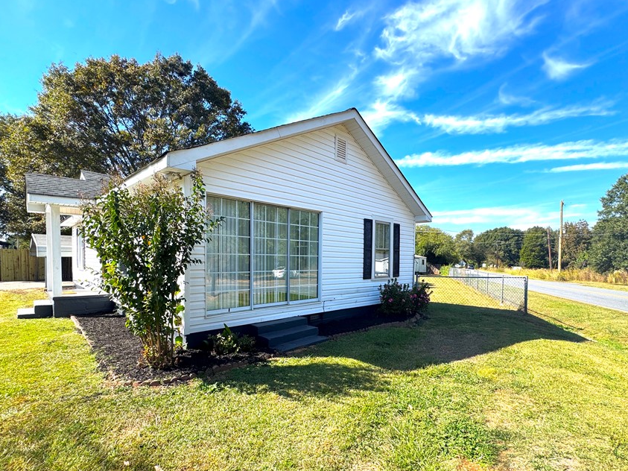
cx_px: 315
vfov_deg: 74.3
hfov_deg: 91.0
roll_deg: -0.3
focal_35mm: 17
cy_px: 270
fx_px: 308
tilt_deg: -2.6
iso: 50
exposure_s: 1/741
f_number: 2.2
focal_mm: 2.22
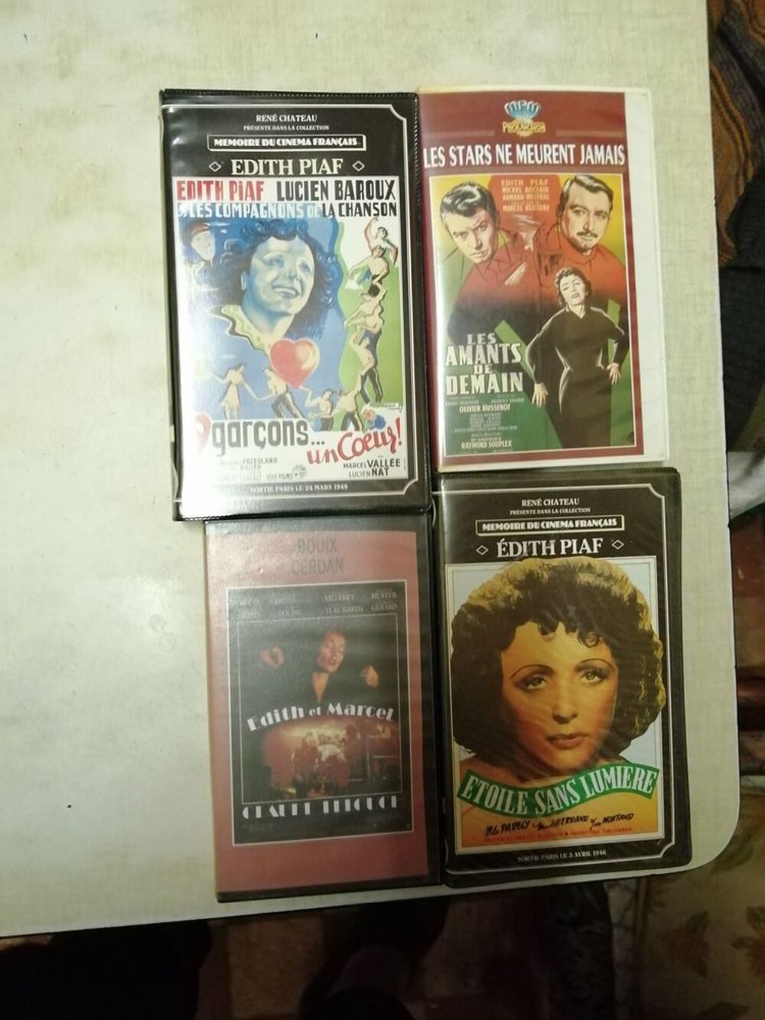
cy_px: 510
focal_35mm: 26
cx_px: 382
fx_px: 766
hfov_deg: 53.1
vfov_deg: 67.3
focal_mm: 3.46
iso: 640
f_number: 1.8
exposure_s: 1/25
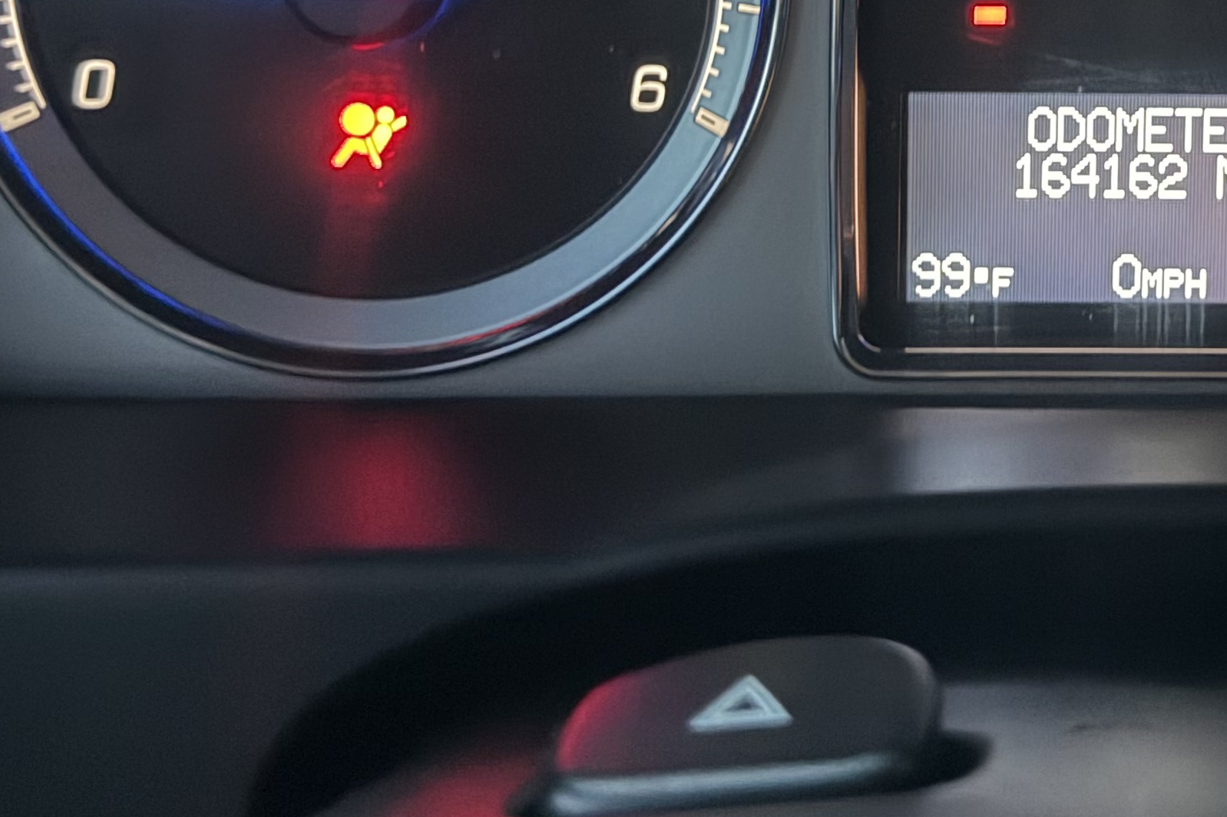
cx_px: 1064
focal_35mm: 63
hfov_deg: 30.7
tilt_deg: -22.0
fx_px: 2147
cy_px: 12
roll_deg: -1.7
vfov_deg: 20.9
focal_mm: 6.76
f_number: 1.78
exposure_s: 1/13
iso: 1000
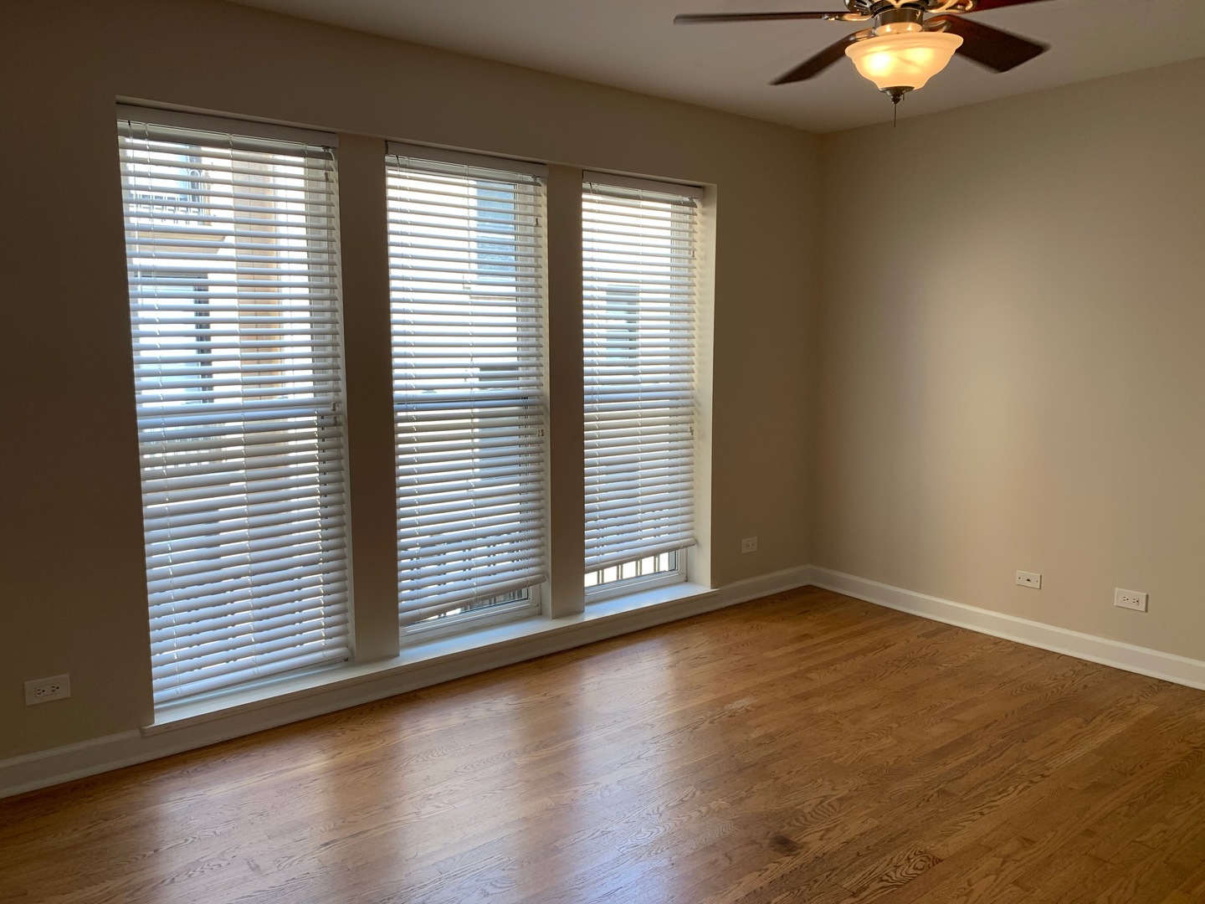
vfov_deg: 53.1
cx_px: 602
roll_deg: +0.3
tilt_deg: -5.6
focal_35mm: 26
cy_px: 452
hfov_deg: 67.3
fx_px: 905
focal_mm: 4.25
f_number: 1.8
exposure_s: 1/120
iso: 40
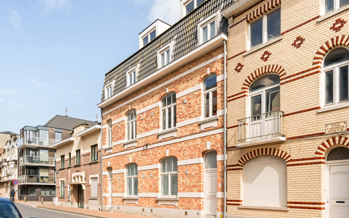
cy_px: 106
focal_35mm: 23
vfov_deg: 53.0
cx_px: 171
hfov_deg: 77.1
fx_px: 219
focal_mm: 22
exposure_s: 1/100
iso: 250
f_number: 10
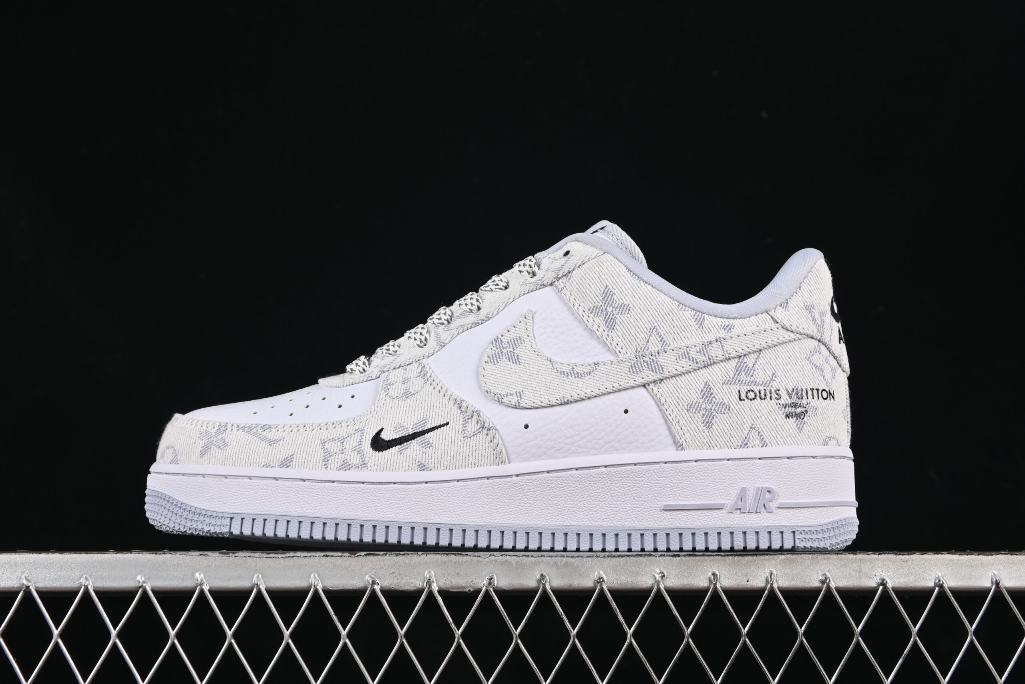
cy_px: 342
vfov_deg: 18.2
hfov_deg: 27.0
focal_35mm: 75
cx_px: 512
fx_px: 2135
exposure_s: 1/80
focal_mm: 50
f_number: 8
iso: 160
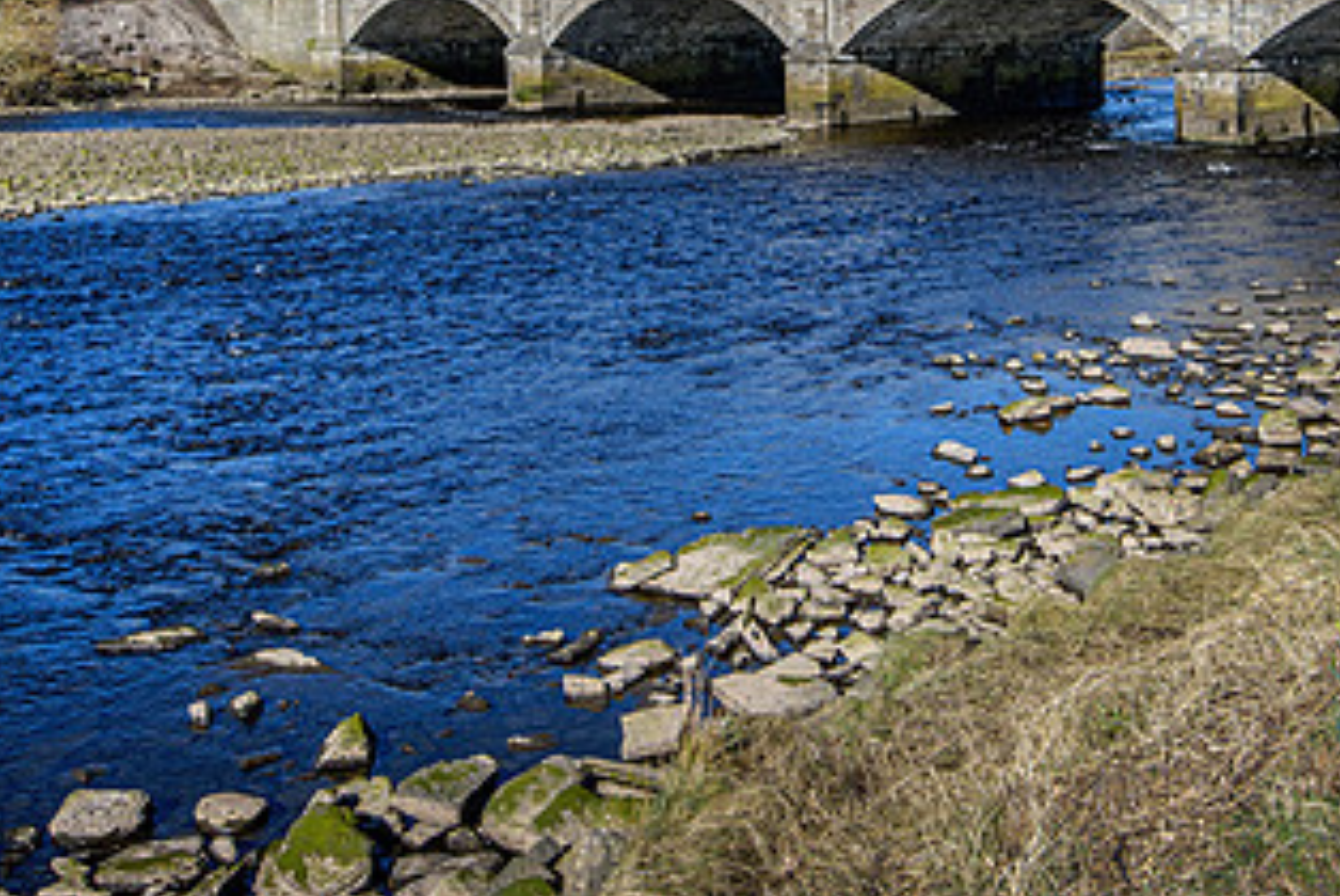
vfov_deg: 27.1
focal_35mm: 48
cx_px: 892
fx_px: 1788
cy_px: 79
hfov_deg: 40.6
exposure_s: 1/640
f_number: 13
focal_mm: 26
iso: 400
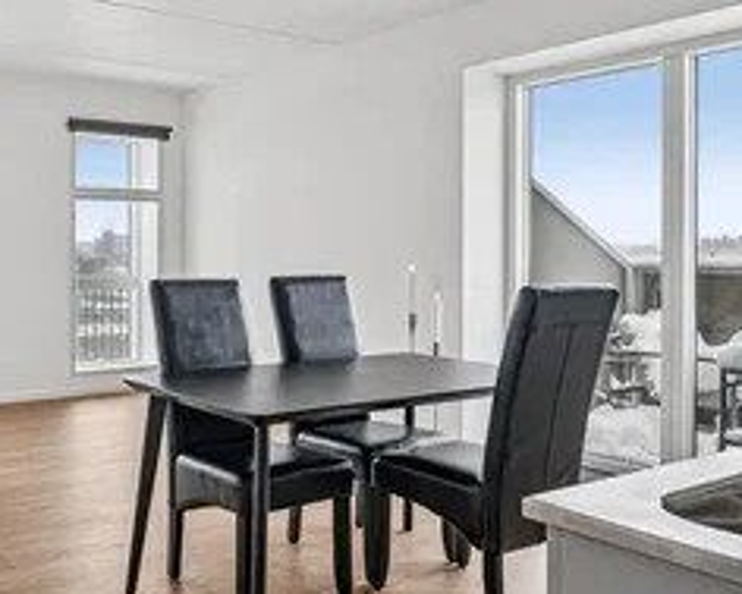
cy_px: 266
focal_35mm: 36
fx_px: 786
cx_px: 141
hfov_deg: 47.6
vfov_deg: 41.3
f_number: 9
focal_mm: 22.5
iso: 640
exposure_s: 1/50
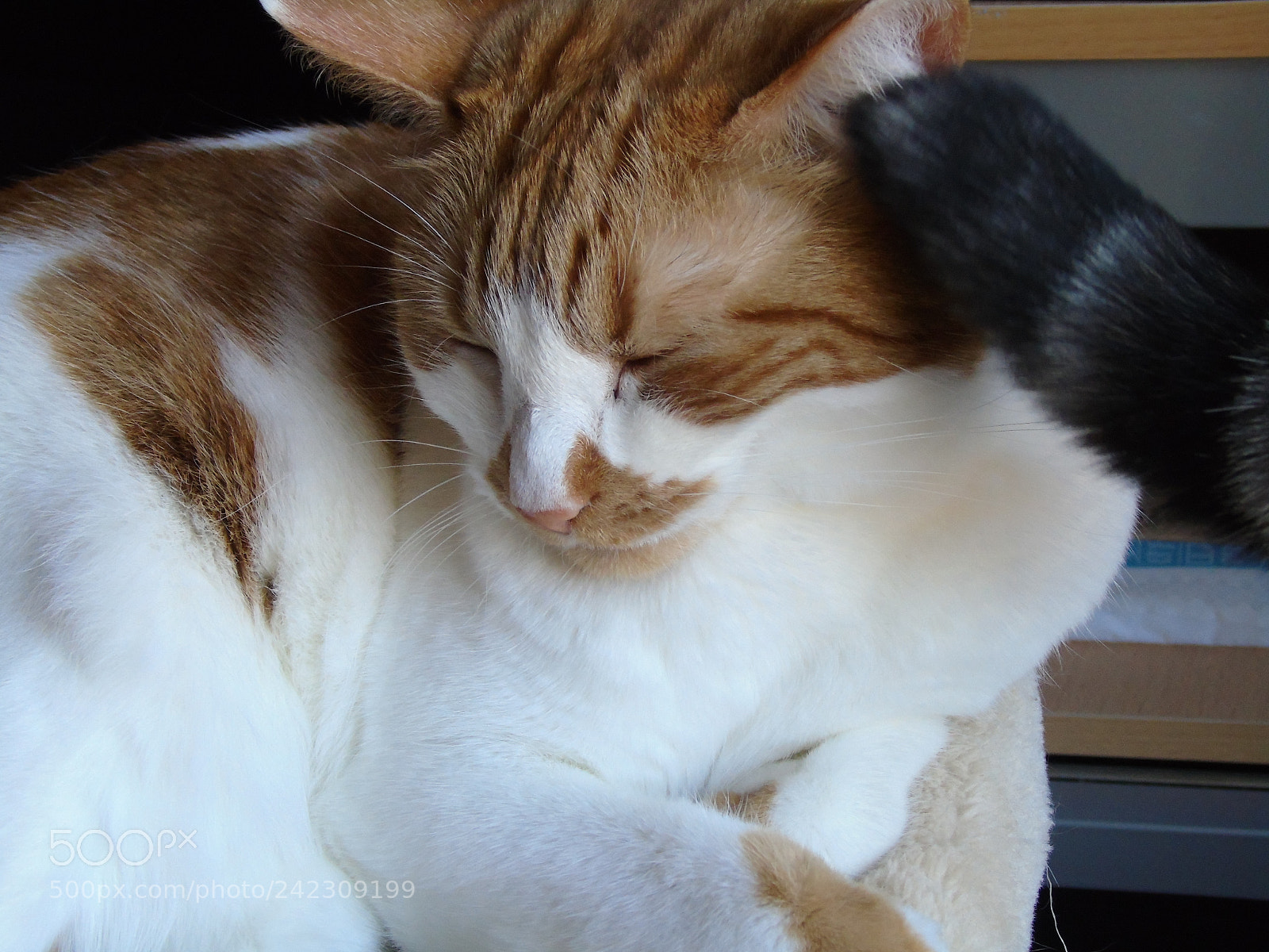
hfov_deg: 27.4
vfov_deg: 20.7
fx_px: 2603
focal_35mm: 71
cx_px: 634
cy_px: 476
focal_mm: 13
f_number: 4.7
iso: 320
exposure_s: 1/30
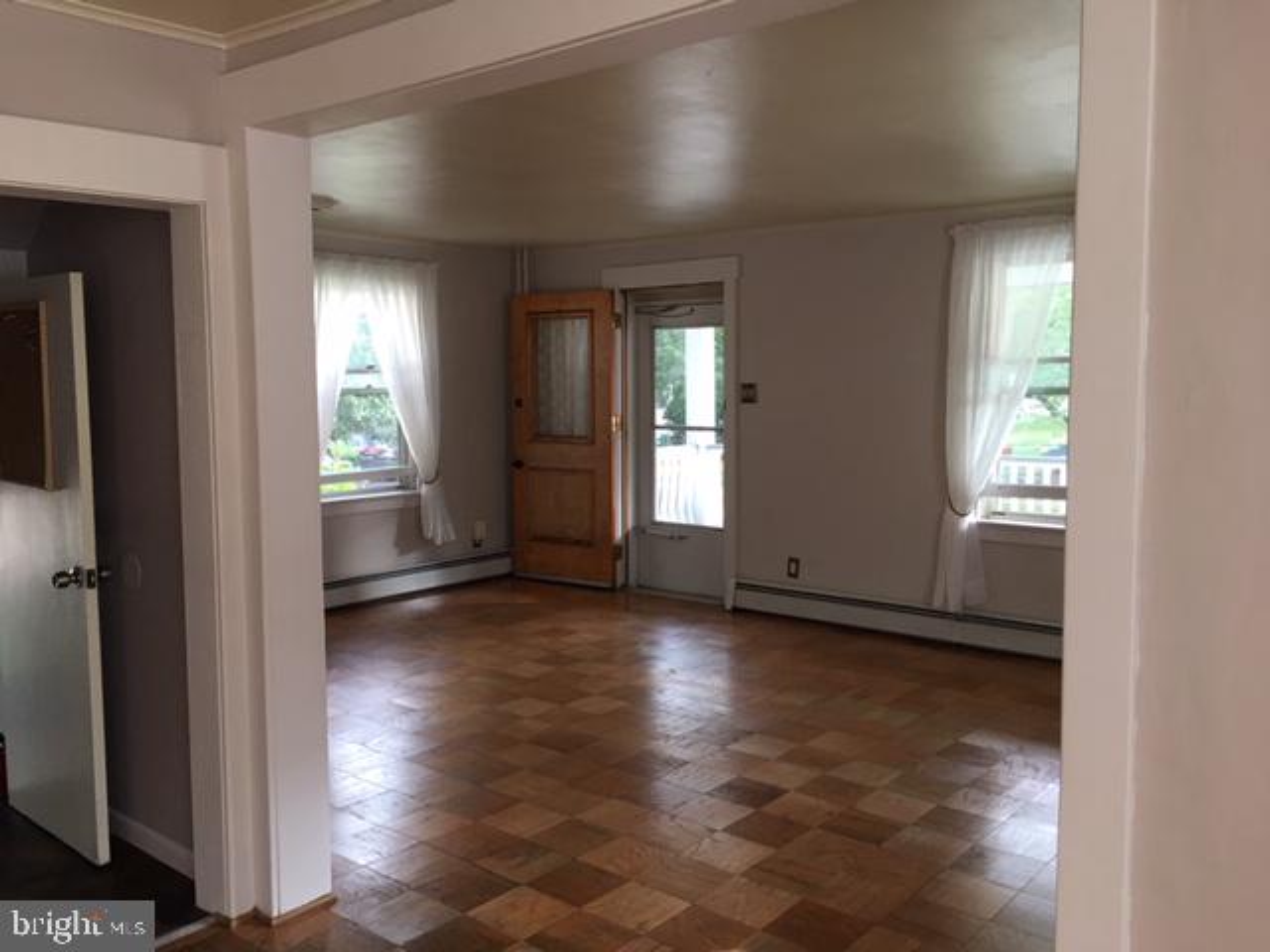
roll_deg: +0.5
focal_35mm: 29
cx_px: 635
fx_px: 1064
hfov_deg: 61.7
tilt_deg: -4.2
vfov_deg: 48.2
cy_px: 476
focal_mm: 4.15
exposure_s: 1/30
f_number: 2.2
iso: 32
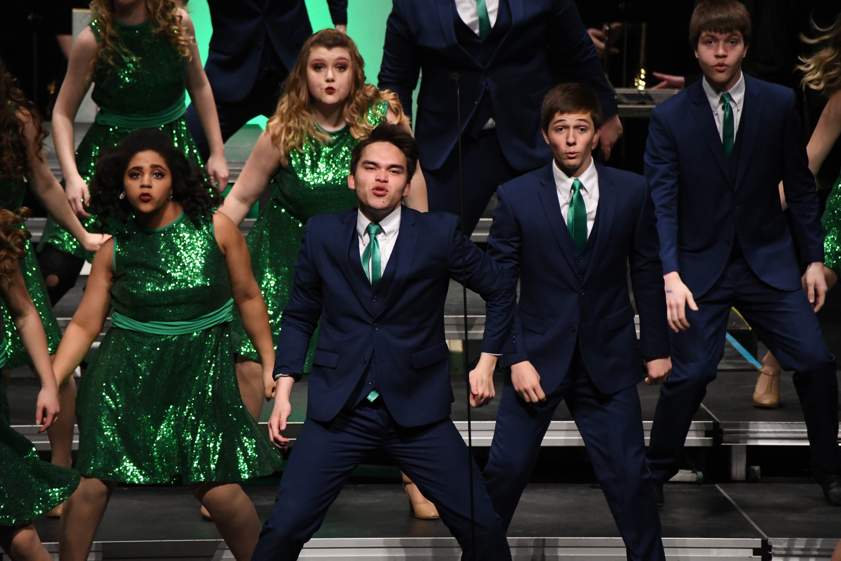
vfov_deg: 3.1
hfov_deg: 4.6
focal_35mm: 450
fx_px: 10512
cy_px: 280
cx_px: 420
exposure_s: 1/400
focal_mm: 300
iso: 5000
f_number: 5.6
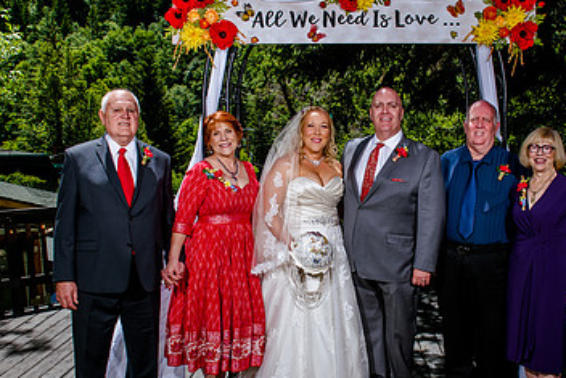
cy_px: 224
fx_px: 645
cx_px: 334
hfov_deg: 47.2
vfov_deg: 32.6
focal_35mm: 41
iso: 160
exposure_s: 1/400
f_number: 8
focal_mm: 24
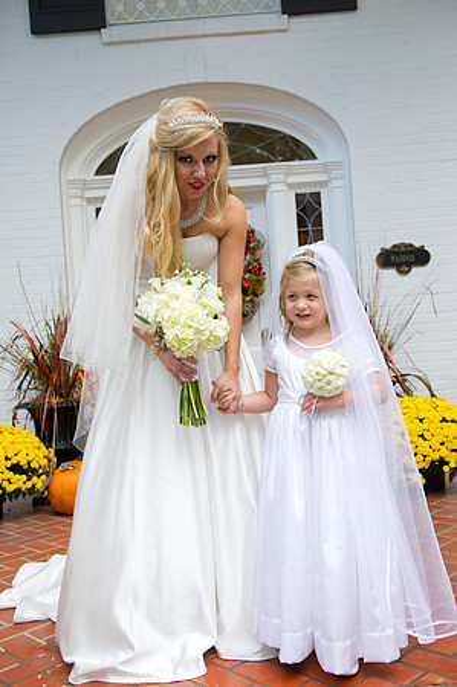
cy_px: 344
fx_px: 687
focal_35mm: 36
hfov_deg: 36.8
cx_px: 228
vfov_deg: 53.2
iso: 400
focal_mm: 36
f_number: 5
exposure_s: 1/200
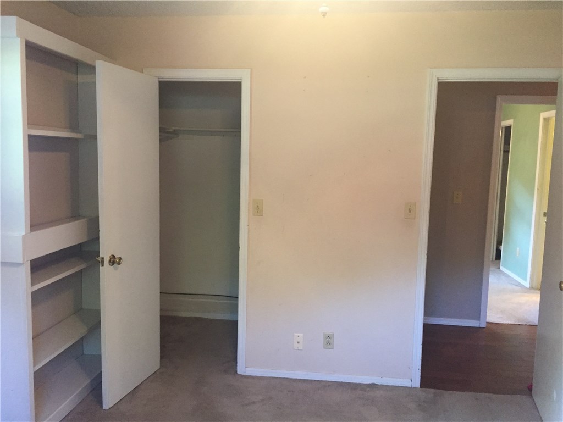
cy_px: 211
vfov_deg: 48.2
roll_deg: -2.4
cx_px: 282
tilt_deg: -6.4
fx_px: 472
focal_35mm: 29
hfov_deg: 61.7
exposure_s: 1/30
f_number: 2.2
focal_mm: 4.15
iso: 250
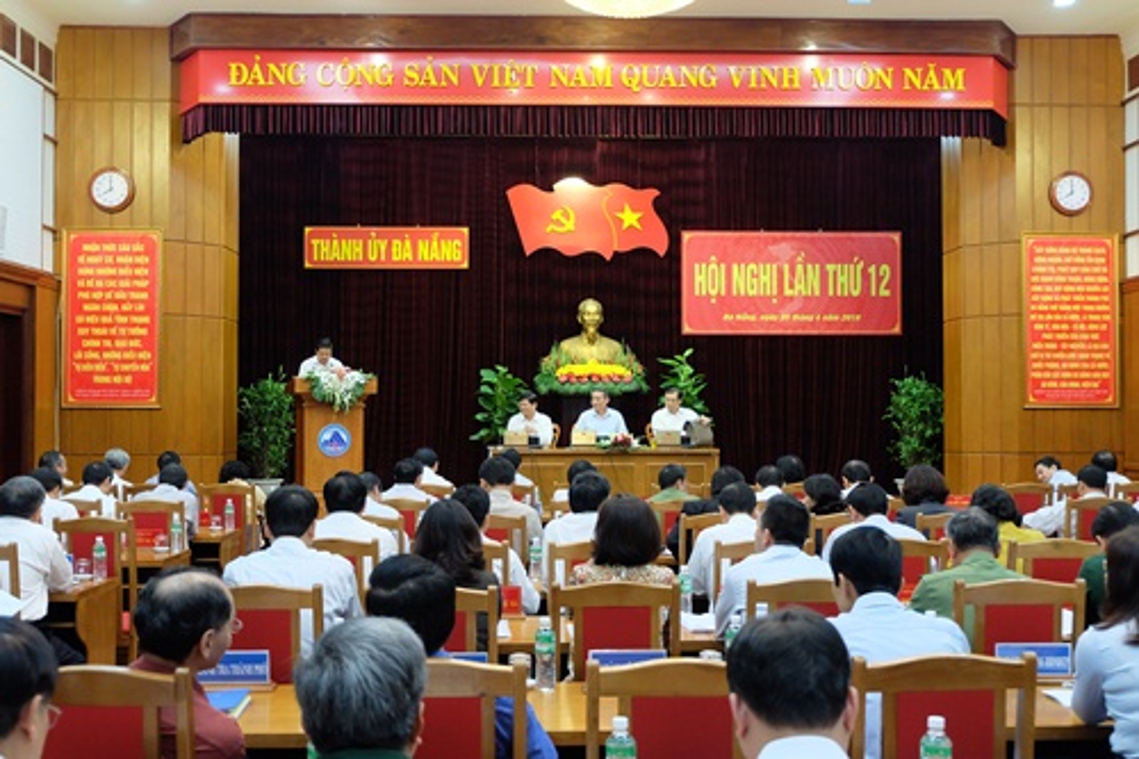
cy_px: 380
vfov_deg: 35.0
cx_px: 570
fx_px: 1202
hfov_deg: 50.7
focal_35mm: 38
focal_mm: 25.6
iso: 1000
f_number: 4.5
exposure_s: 1/30
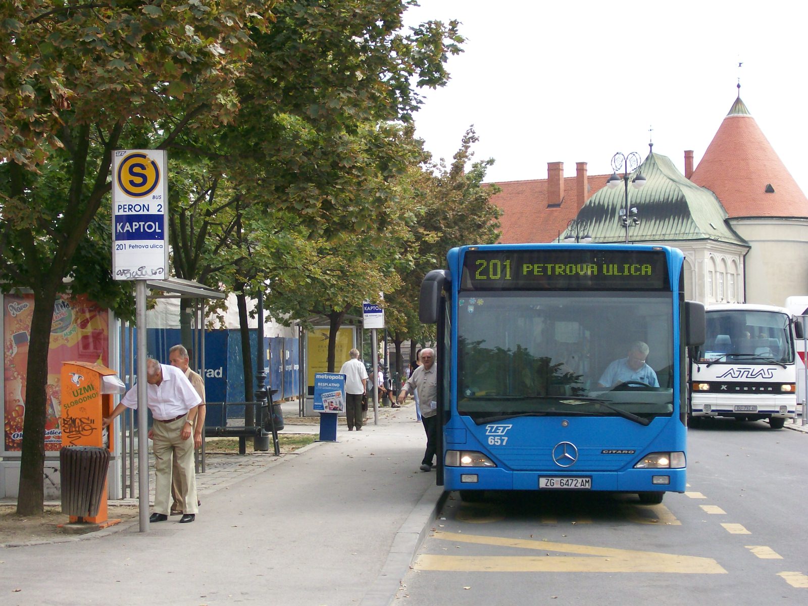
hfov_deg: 27.8
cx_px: 404
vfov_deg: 21.0
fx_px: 1634
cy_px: 303
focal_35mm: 70
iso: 80
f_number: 3.8
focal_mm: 11.6
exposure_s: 1/425
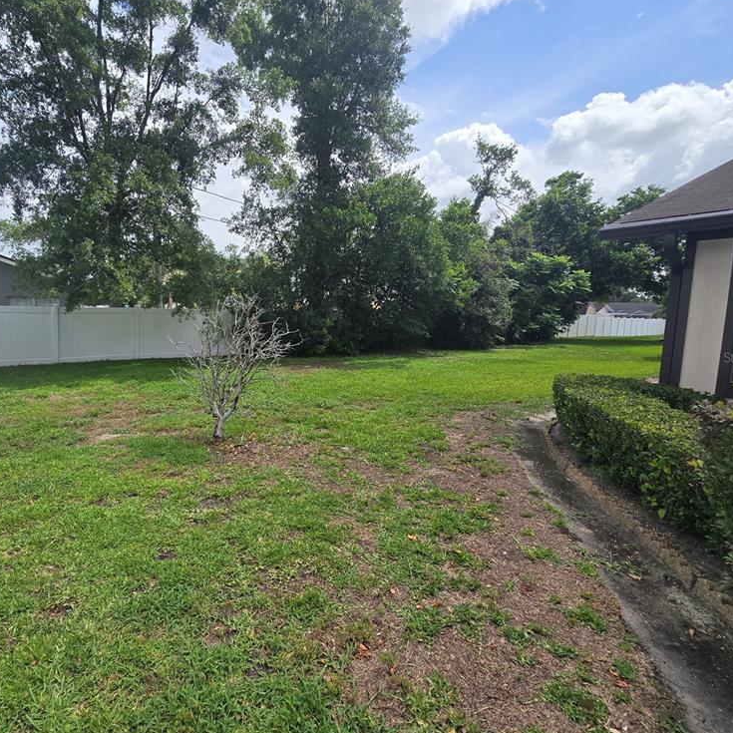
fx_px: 383
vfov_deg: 87.4
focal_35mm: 16
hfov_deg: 85.7
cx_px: 273
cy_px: 357
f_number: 2.2
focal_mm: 2.2
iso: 50
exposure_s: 1/2812
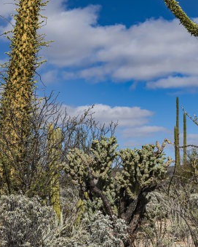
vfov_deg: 26.0
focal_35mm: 71
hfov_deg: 21.6
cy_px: 29
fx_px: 520
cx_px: 103
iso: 200
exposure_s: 1/500
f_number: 11
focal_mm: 35
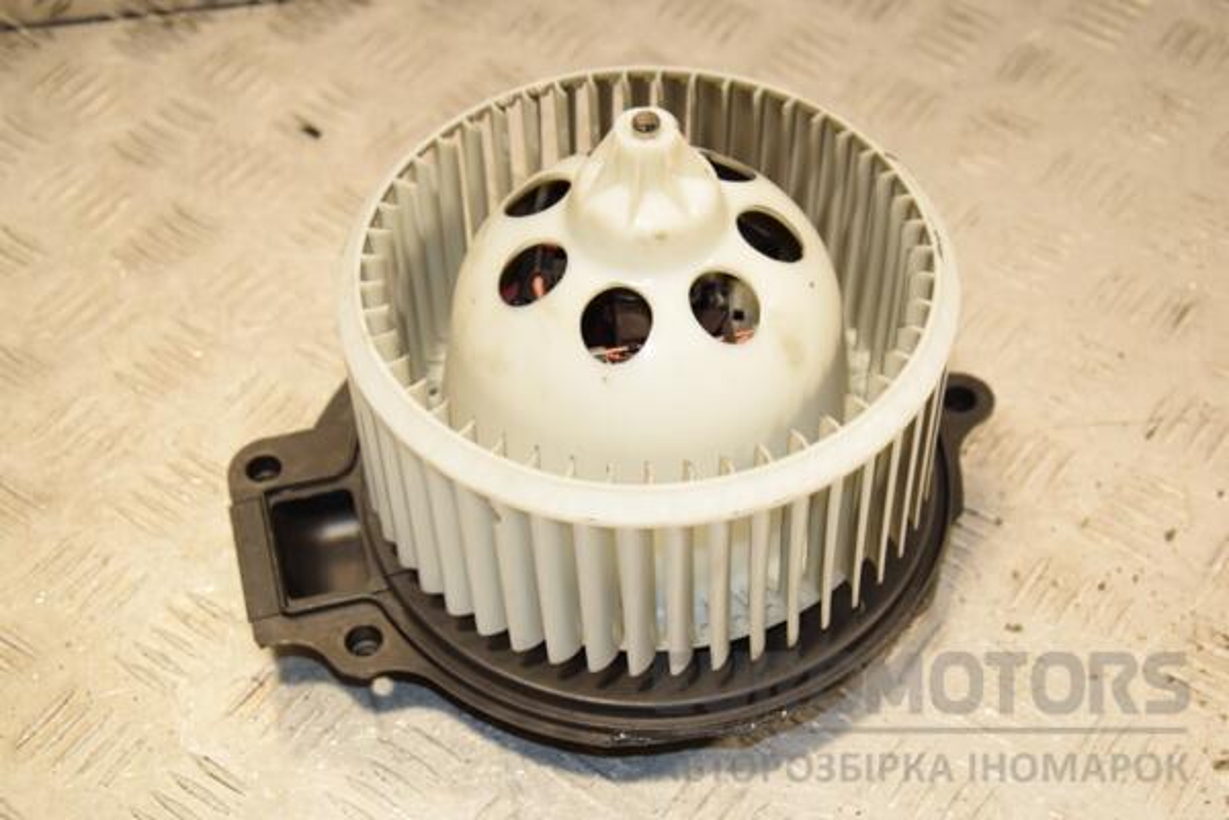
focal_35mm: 63
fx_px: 2151
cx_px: 614
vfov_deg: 21.6
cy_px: 410
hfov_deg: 31.9
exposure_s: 1/200
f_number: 6.3
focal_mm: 42
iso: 800
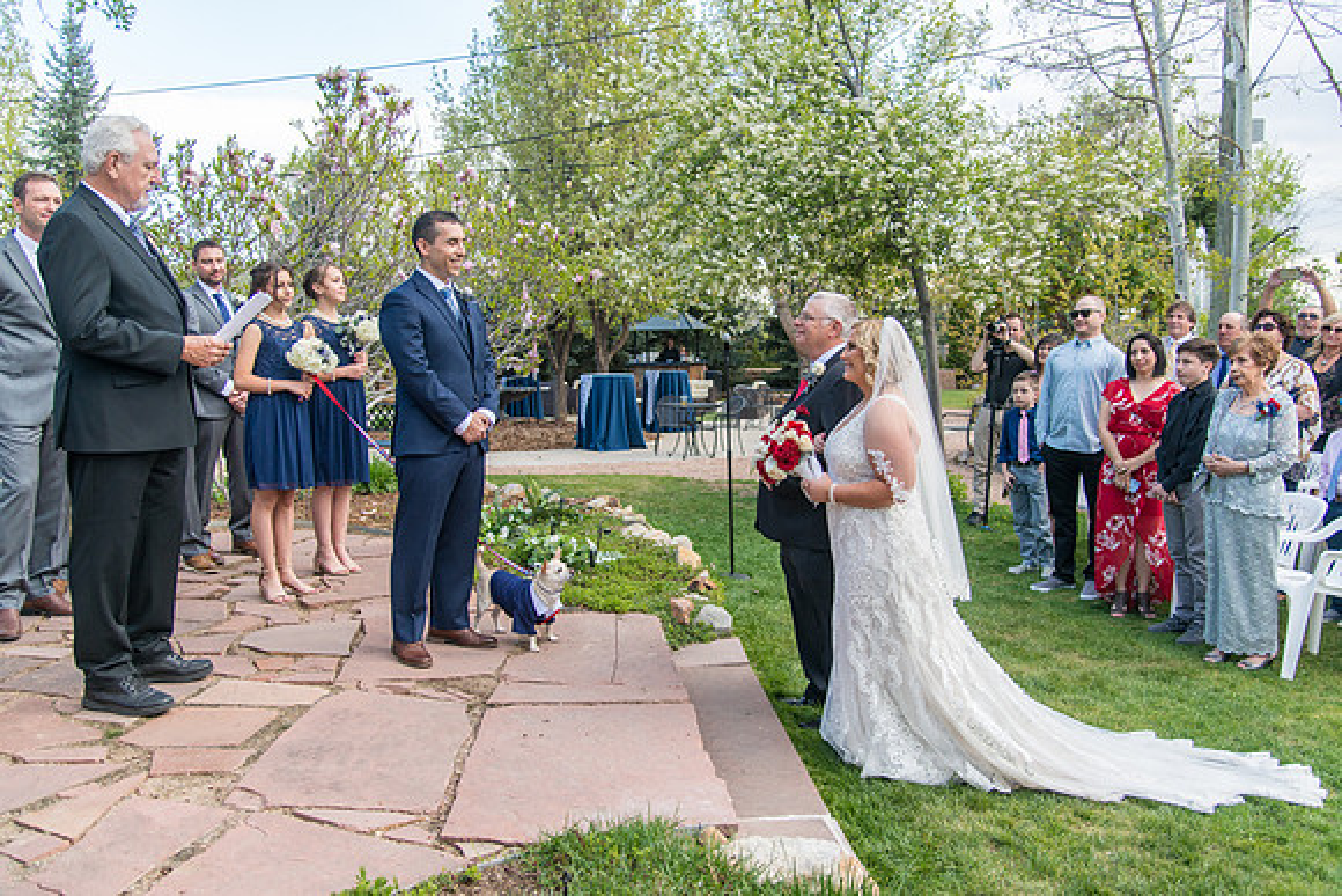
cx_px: 671
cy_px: 448
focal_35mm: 31
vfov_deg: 42.3
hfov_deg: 60.3
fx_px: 1156
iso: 400
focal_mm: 31
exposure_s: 1/500
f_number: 4
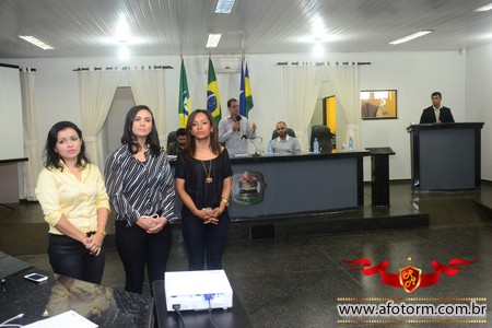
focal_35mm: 33
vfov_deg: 40.0
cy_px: 164
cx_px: 246
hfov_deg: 57.2
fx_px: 451
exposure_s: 1/80
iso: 800
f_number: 4
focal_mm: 22
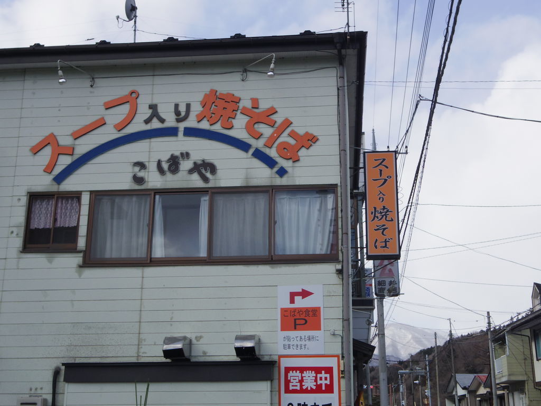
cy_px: 203
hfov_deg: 40.4
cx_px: 270
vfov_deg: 30.9
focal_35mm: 47
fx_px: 735
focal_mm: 8.5
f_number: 4.5
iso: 250
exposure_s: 1/1000
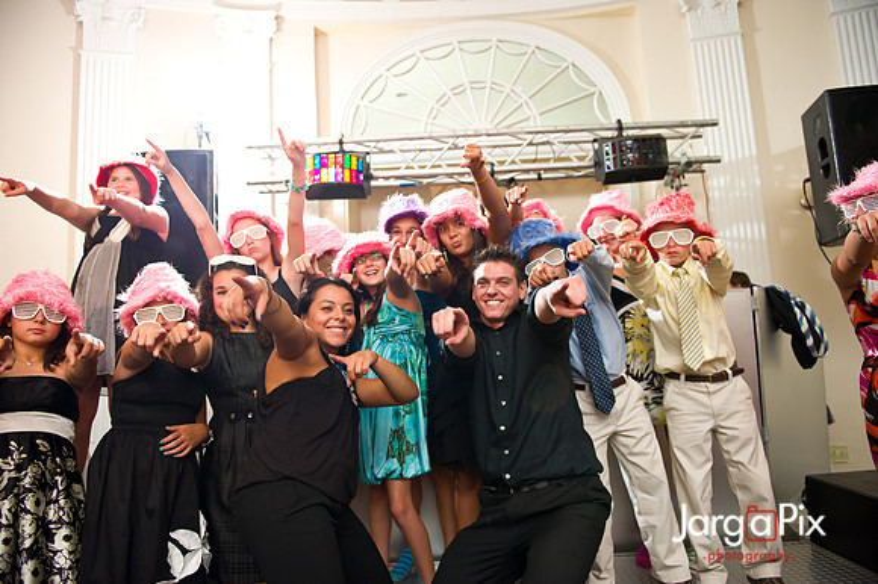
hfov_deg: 73.8
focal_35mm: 24
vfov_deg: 53.1
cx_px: 439
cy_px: 292
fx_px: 585
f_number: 3.2
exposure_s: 1/125
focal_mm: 24
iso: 1600
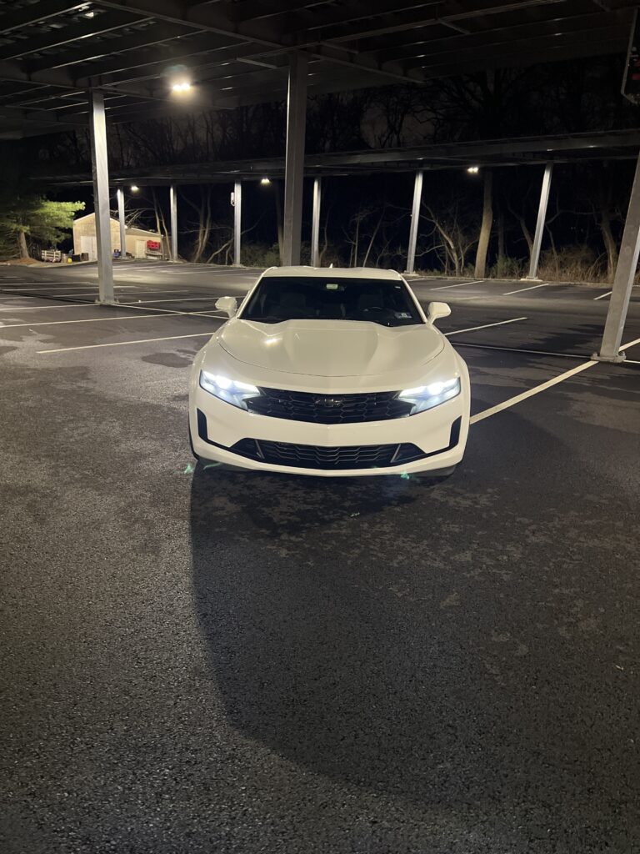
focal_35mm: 26
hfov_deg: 53.1
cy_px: 427
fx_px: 641
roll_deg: -3.9
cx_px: 320
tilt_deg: -18.5
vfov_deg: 67.3
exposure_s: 1/38
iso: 640
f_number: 1.5
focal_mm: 5.7
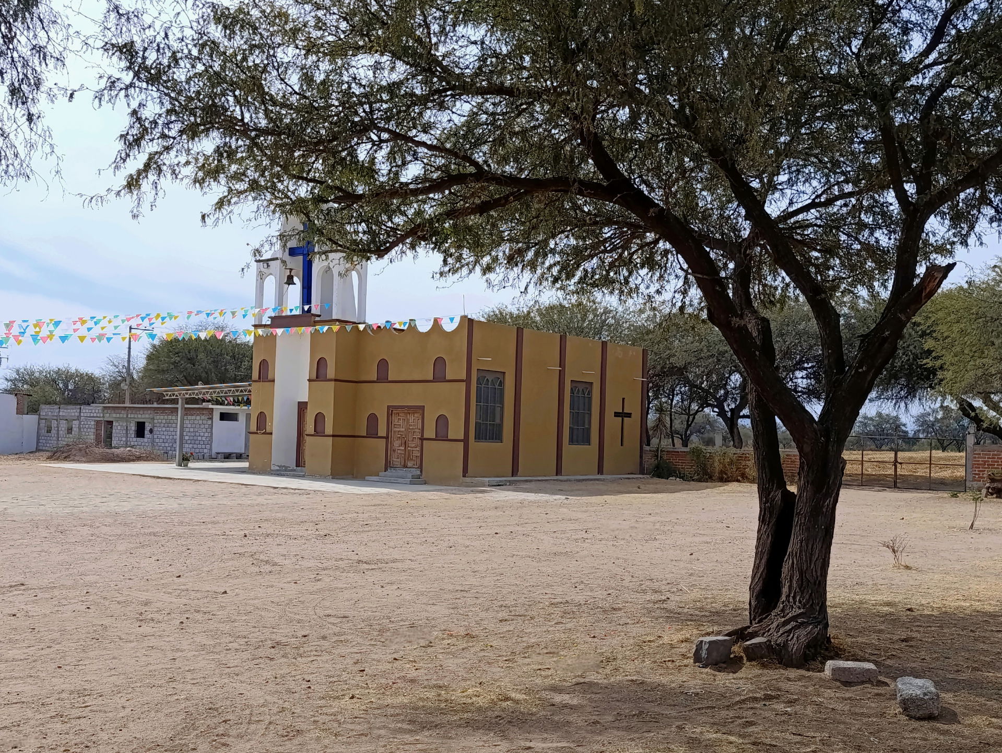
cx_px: 501
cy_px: 376
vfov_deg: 58.9
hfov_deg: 73.9
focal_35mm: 23
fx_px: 666
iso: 50
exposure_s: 1/912
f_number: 1.6
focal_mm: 6.14
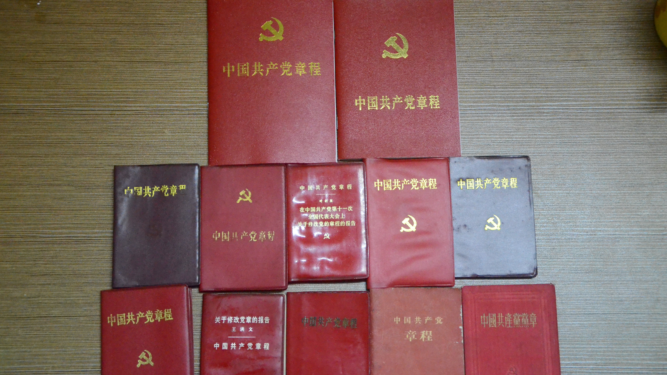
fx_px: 955
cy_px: 211
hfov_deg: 38.5
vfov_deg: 22.2
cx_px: 330
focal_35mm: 54
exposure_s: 1/160
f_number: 4.2
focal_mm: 34
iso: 6400
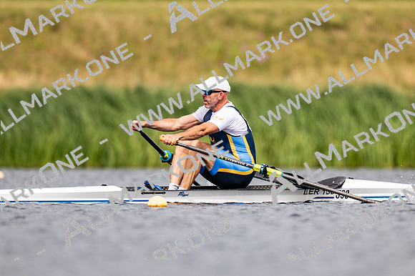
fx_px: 10369
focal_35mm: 900
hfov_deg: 2.3
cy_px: 138
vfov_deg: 1.5
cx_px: 208
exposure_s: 1/2500
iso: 250
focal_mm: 600
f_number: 4
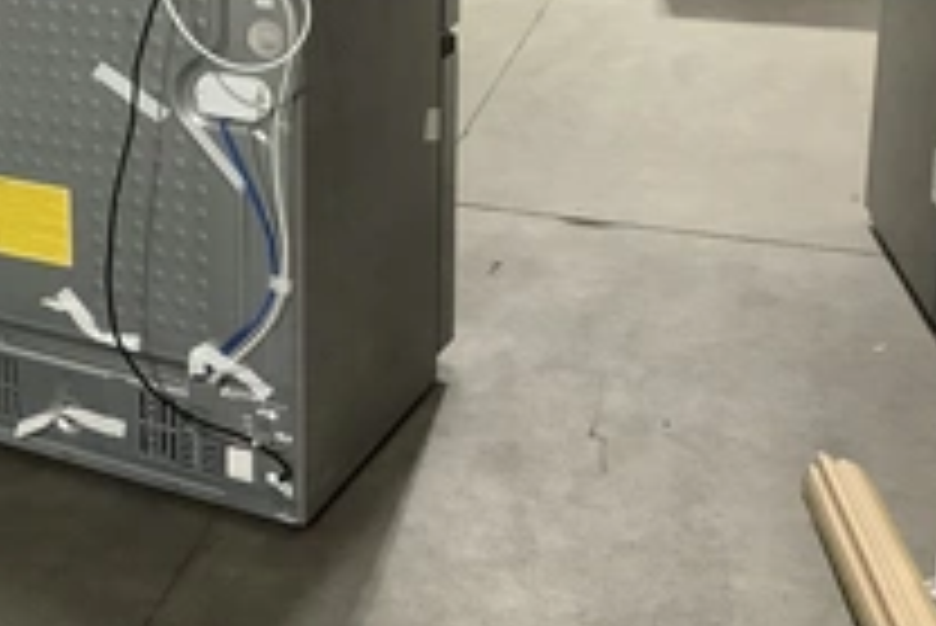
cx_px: 140
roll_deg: +0.5
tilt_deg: -10.6
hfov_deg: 31.2
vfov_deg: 21.0
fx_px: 1613
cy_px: -41
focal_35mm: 62
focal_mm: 3.3
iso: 400
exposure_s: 1/40
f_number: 2.4
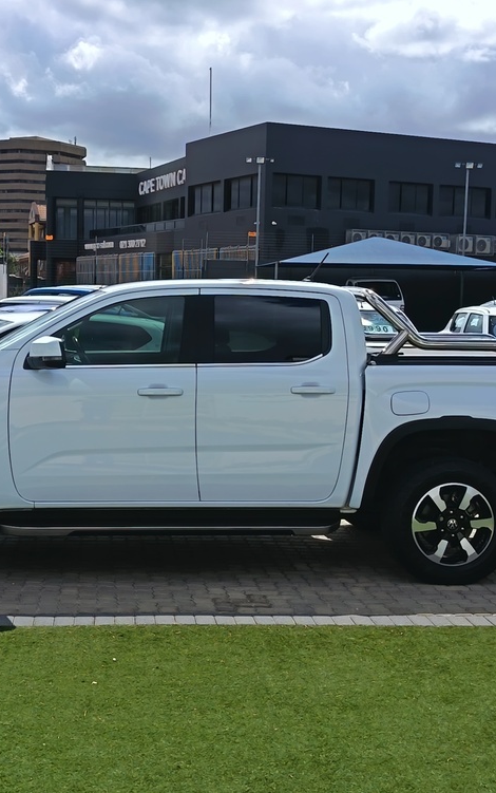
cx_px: 197
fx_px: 1124
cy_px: 389
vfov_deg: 38.9
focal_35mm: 52
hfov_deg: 24.8
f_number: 1.75
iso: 100
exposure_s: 1/1634
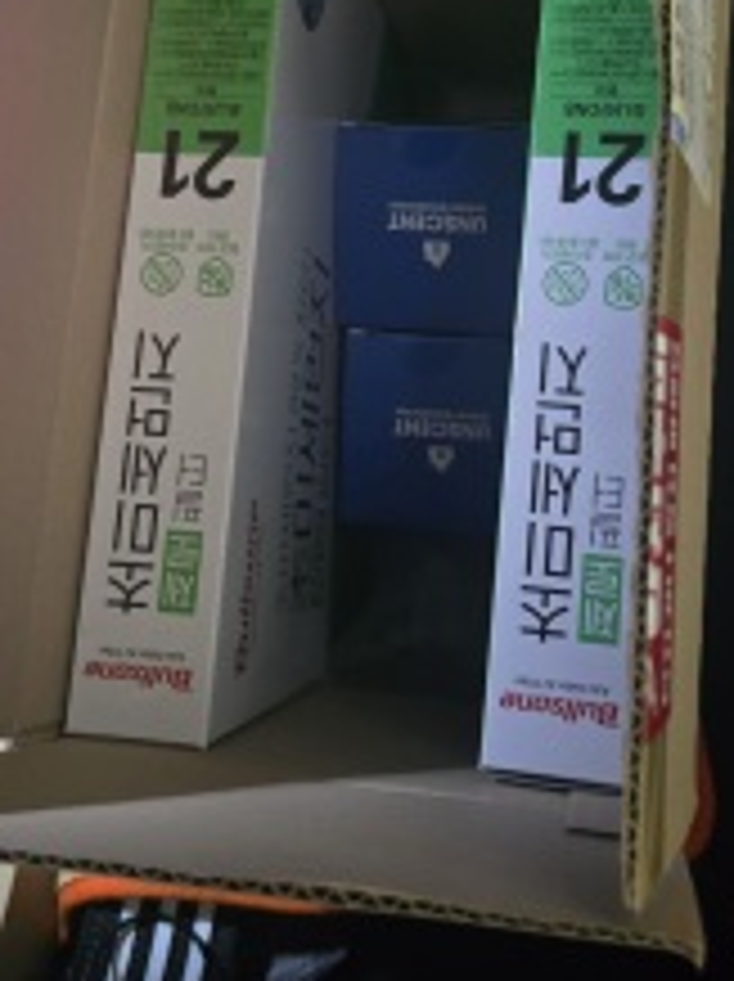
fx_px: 1076
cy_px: 338
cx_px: 464
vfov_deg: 48.3
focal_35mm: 38
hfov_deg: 37.4
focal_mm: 6.3
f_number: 1.7
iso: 1250
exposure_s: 1/30
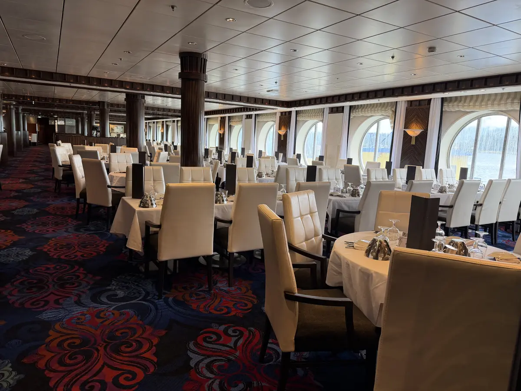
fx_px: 361
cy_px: 196
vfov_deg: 56.8
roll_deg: -3.0
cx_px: 260
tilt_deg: -10.7
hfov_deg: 71.6
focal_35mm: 24
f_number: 1.78
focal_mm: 6.76
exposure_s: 1/120
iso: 125
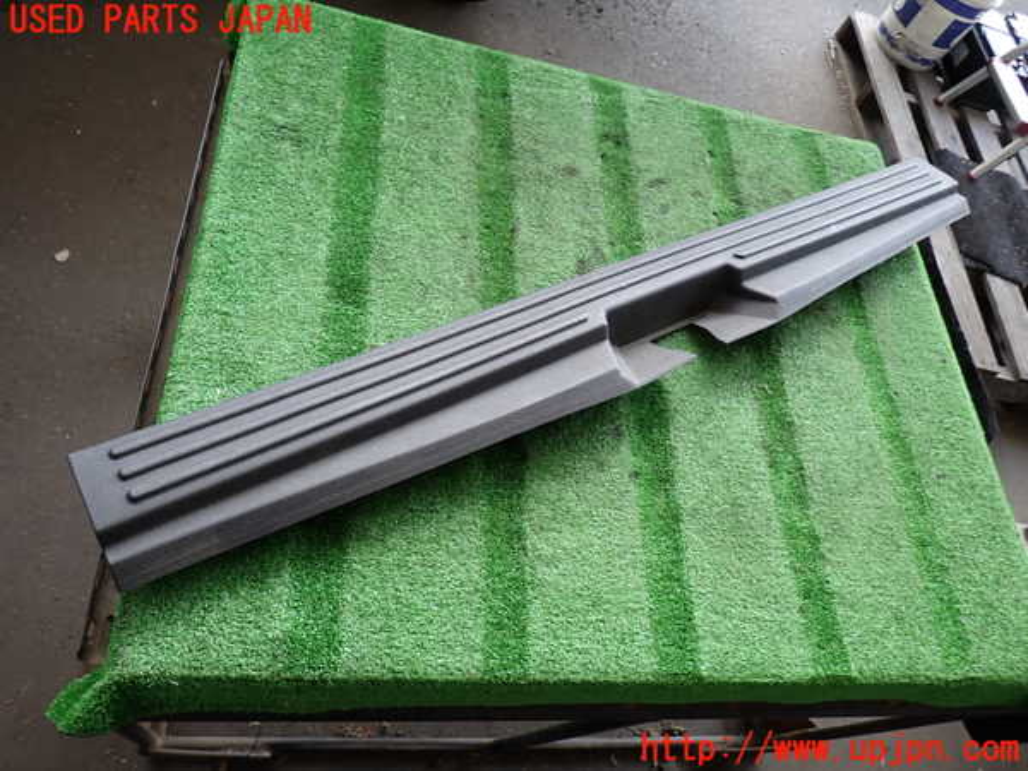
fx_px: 742
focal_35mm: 25
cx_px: 514
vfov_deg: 54.9
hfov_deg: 69.4
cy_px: 386
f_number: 2
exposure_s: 1/100
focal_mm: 4.5
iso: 100
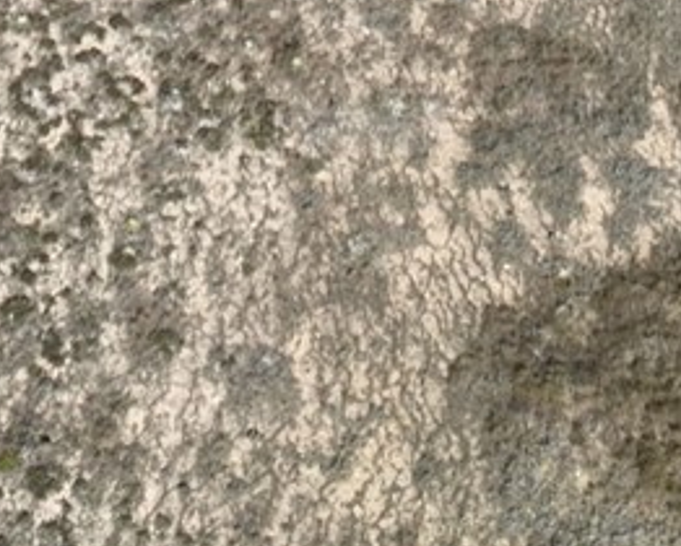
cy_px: -1080
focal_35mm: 183
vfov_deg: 7.5
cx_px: 126
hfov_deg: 10.5
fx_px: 3691
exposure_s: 1/1250
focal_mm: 12.29
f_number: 2.8
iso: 100
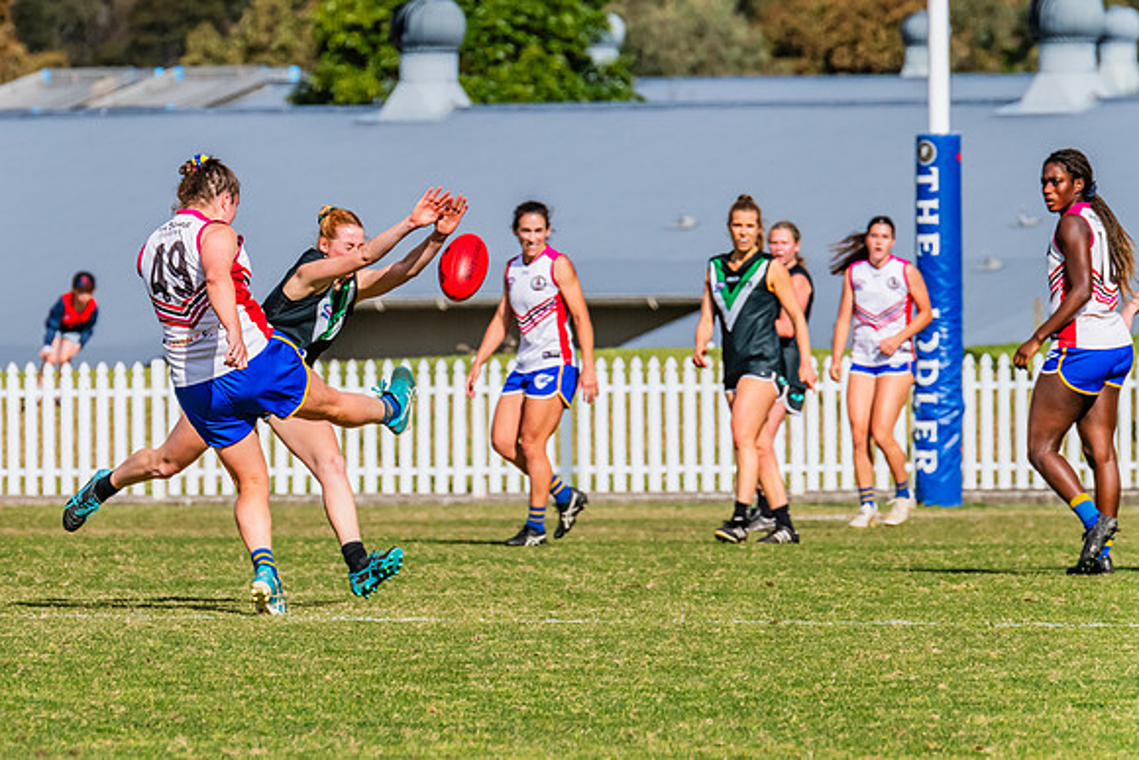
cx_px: 315
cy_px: 259
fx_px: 19253
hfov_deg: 3.4
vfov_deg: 2.3
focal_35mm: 608
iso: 800
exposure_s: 1/1600
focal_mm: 420
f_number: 14
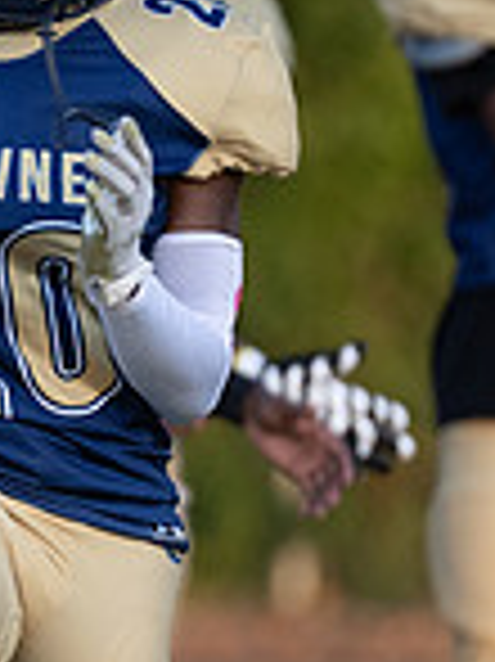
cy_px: 355
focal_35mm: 1512
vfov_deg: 1.3
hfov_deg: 1.0
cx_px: -335
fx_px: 28870
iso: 1250
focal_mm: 300
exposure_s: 1/1600
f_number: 2.8
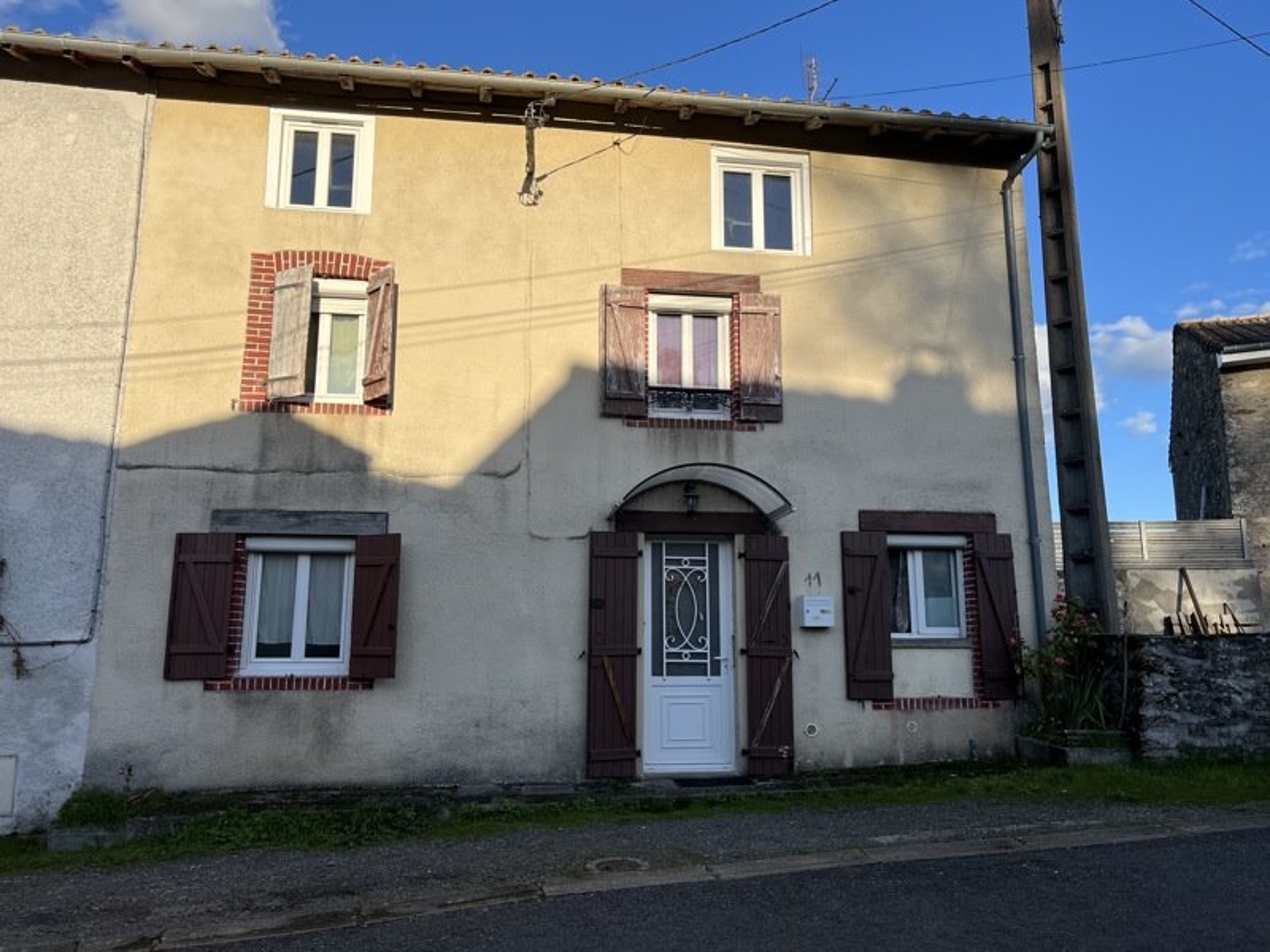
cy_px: 476
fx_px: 954
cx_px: 635
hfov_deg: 67.3
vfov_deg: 53.1
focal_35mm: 26
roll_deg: +0.2
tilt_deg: +10.2
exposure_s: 1/2899
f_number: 1.6
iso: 50
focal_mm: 5.1
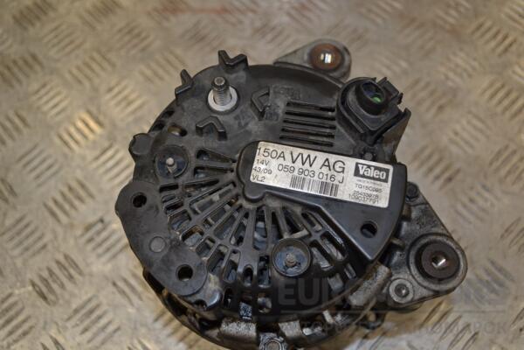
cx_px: 262
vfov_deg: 34.2
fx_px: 568
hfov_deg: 49.6
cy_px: 175
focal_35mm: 39
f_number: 4.2
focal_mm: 26
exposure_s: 1/125
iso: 180
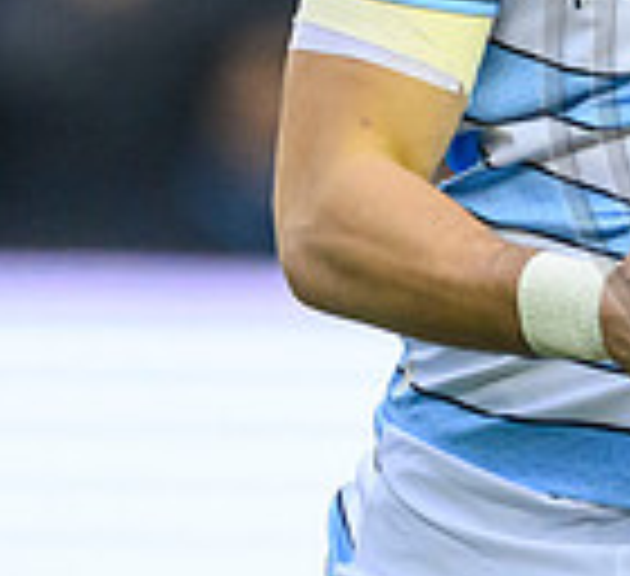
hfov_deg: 0.6
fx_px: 59263
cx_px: 600
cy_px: 423
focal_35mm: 3004
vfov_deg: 0.6
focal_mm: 400
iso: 4000
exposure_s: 1/1600
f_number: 3.2
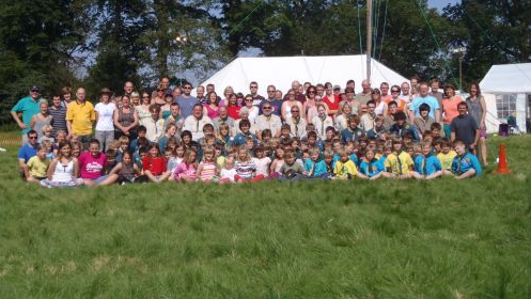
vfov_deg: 21.1
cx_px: 265
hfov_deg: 36.6
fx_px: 803
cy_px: 124
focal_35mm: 57
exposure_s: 1/100
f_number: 14
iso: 125
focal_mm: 9.39
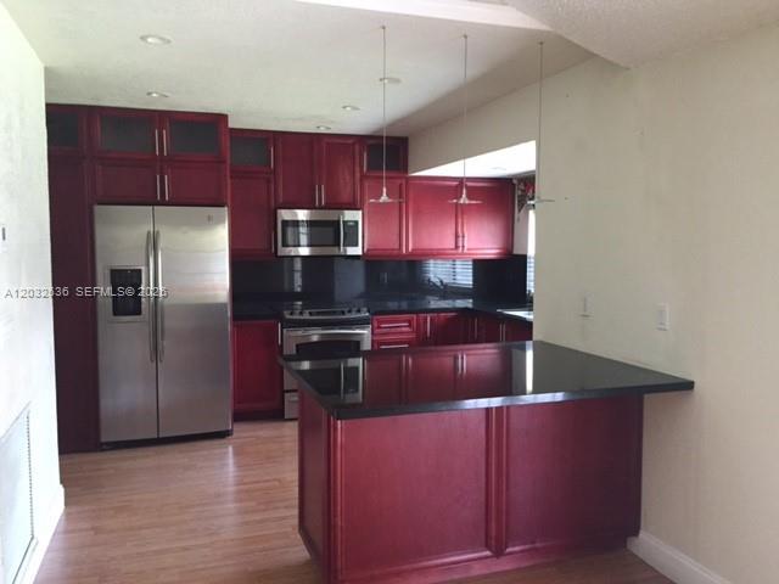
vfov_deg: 48.2
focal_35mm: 29
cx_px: 390
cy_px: 292
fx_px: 653
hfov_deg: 61.7
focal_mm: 4.15
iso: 200
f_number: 2.2
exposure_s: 1/30
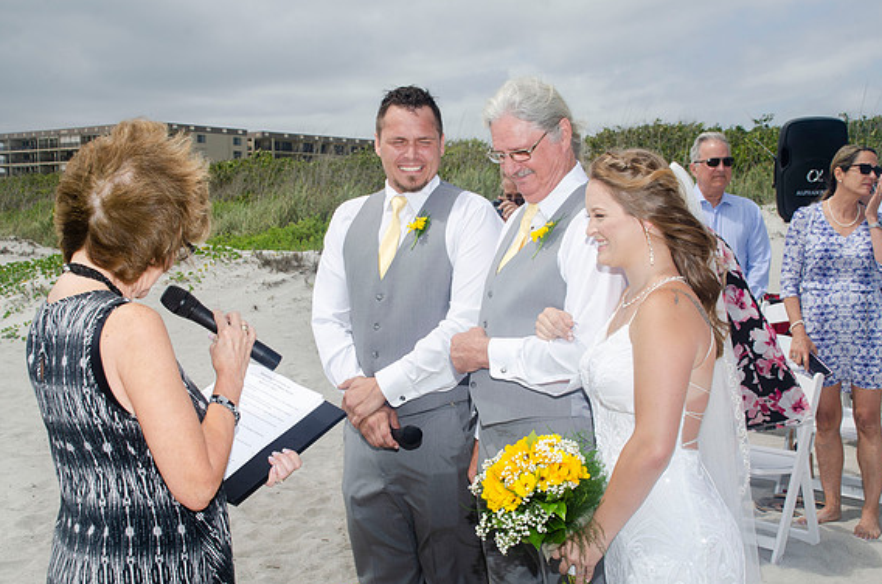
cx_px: 447
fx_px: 1198
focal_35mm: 49
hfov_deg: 40.4
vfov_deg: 27.4
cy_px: 295
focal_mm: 32
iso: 100
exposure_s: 1/250
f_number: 11
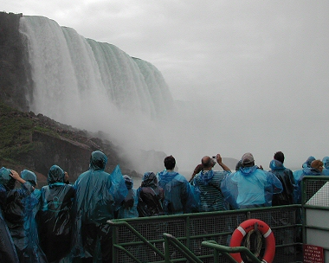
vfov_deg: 30.1
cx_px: 123
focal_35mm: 50
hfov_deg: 37.1
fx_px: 487
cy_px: 99
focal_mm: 8
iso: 100
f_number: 7.6
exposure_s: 1/231
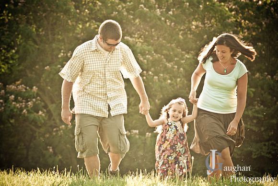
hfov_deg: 14.8
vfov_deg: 10.0
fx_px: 1067
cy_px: 93
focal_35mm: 138
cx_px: 139
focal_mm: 92
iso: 250
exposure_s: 1/250
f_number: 3.5
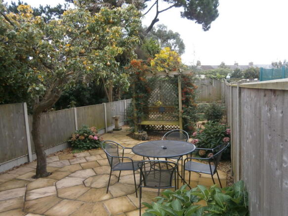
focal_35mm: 26
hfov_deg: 67.3
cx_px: 144
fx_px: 216
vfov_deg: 53.0
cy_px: 108
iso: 80
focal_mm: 4.7
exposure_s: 1/125
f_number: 2.8
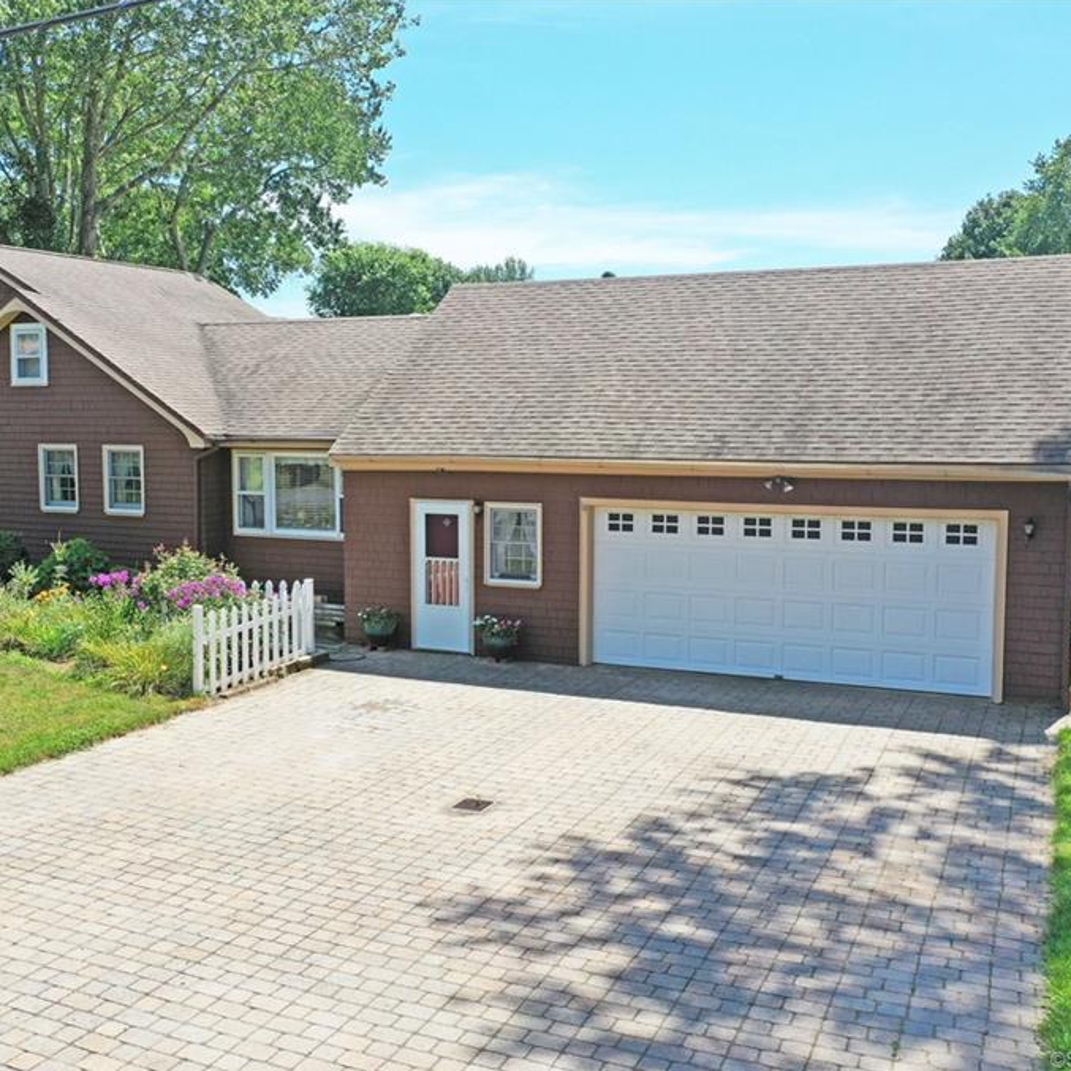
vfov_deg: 46.0
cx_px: 456
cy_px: 535
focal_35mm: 36
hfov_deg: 45.9
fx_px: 1260
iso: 100
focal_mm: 10.26
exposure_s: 1/400
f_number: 5.6
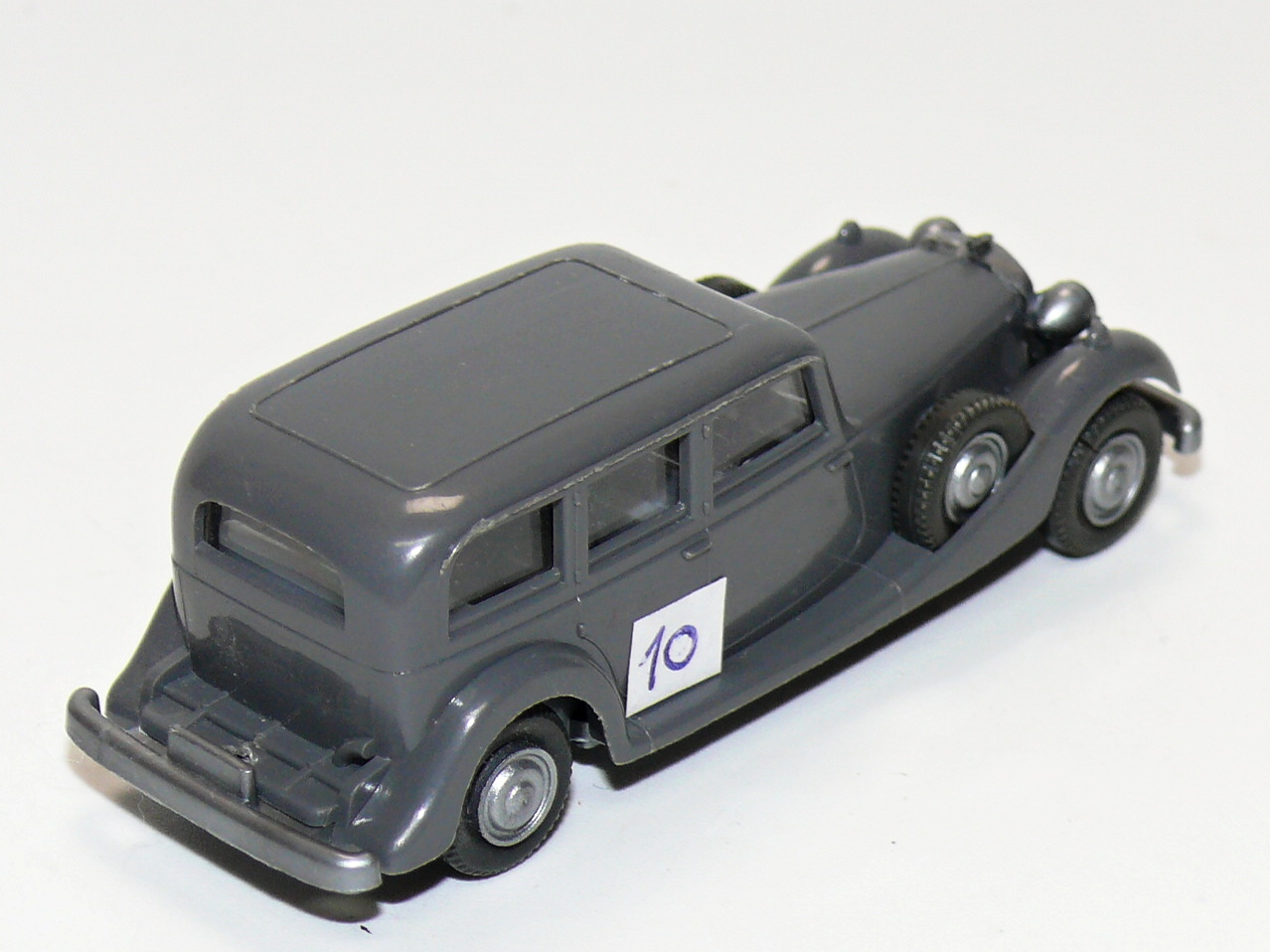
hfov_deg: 13.3
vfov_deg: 10.0
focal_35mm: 149
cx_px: 628
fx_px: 5466
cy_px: 526
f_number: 4
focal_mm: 14.6
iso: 100
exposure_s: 1/30
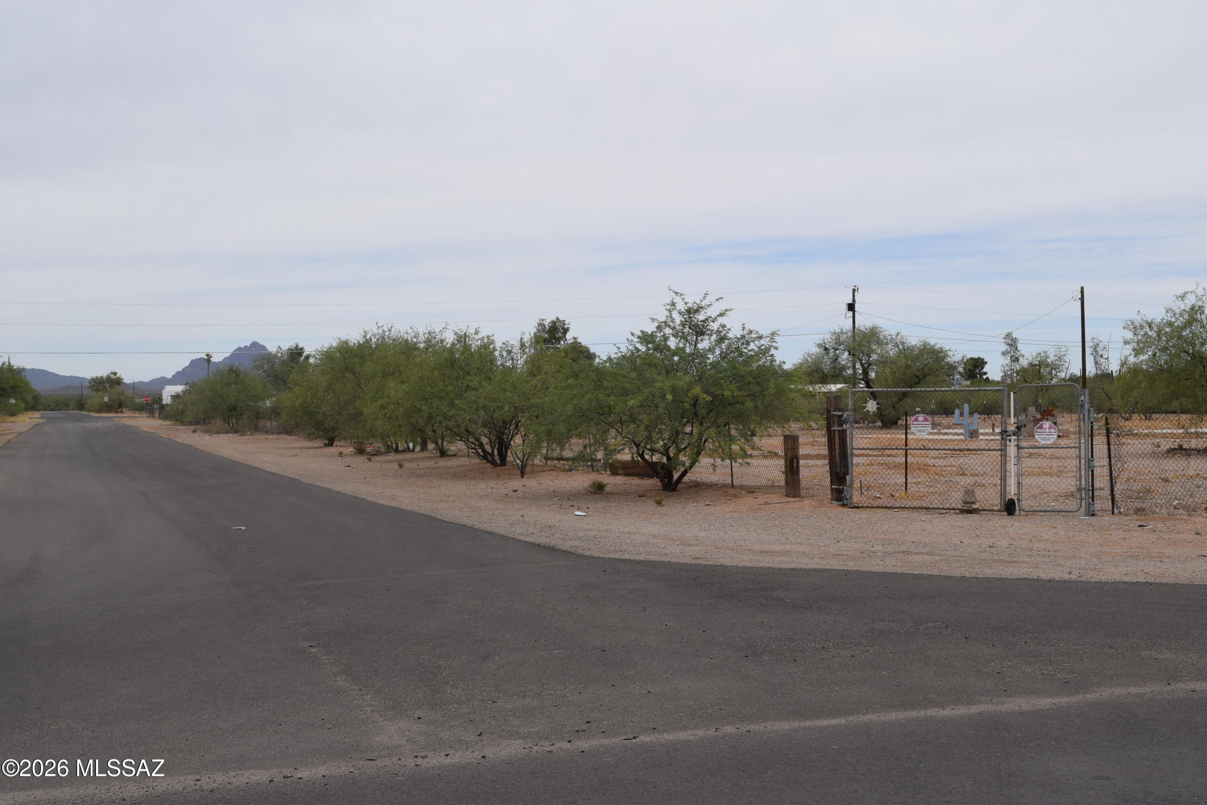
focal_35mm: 46
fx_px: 1559
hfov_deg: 42.3
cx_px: 604
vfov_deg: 29.0
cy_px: 402
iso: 200
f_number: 10
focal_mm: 31
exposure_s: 1/400
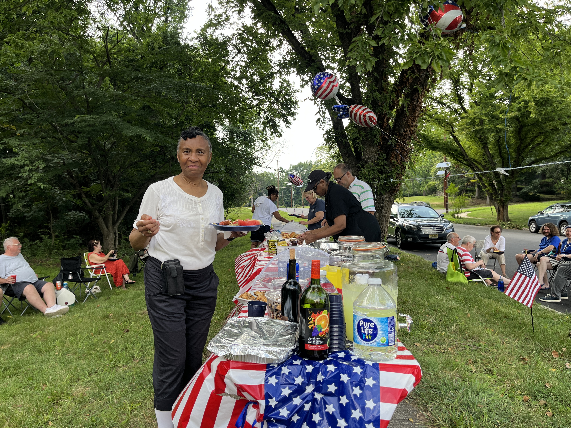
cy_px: 214
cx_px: 286
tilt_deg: +0.3
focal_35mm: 26
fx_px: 429
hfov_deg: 67.3
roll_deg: +0.0
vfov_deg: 53.1
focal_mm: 5.1
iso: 50
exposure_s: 1/355
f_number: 1.6
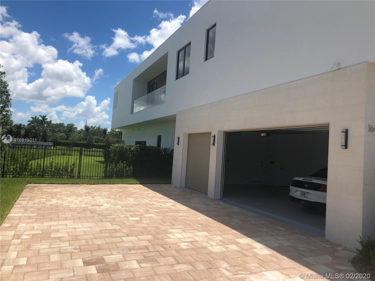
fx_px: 303
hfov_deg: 63.4
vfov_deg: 49.7
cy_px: 140
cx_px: 188
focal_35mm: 28
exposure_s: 1/3040
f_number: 1.8
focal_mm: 4
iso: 20
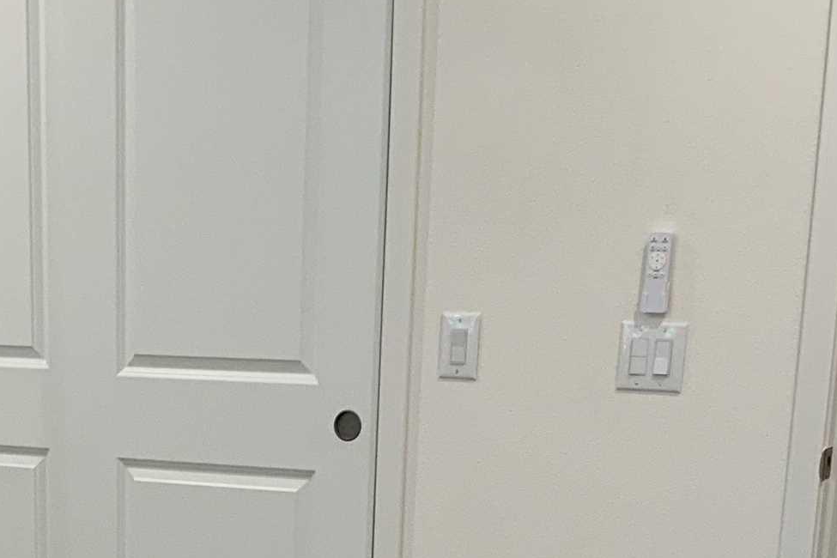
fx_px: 2209
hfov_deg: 21.1
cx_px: 106
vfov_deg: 13.2
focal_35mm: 95
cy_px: 967
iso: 50
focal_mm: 3
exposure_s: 1/60
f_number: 1.8
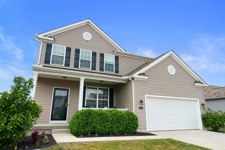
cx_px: 112
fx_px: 150
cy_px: 75
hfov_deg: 73.7
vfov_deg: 53.2
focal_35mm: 24
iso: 640
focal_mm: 24
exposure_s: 1/500
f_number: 9
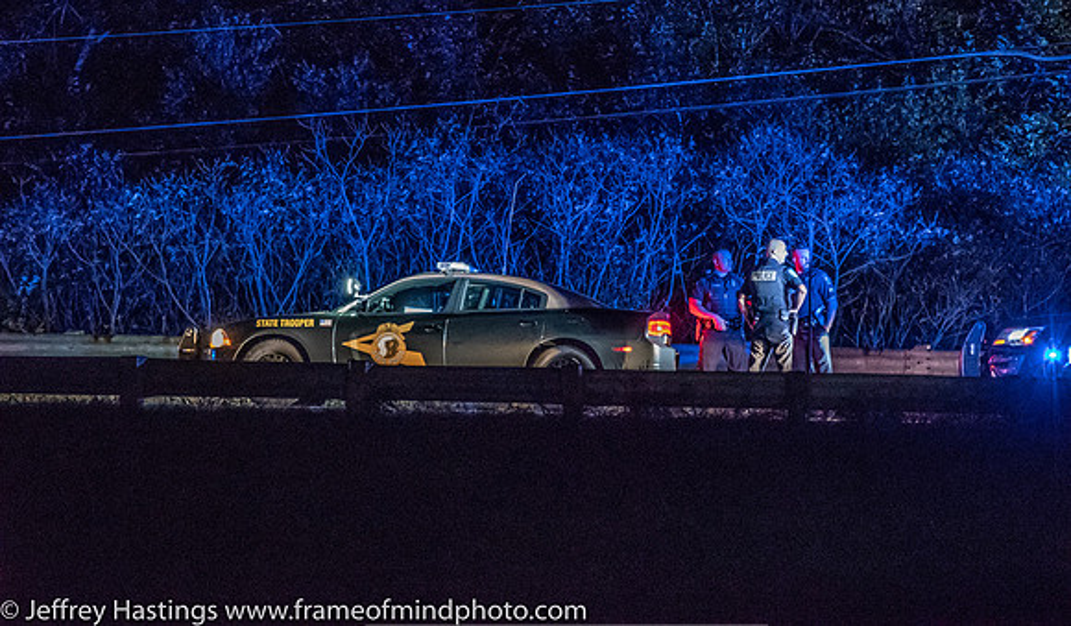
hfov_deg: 13.9
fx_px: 4379
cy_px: 270
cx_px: 535
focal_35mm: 153
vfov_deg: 8.2
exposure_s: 1/30
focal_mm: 98
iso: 16000
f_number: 4.5
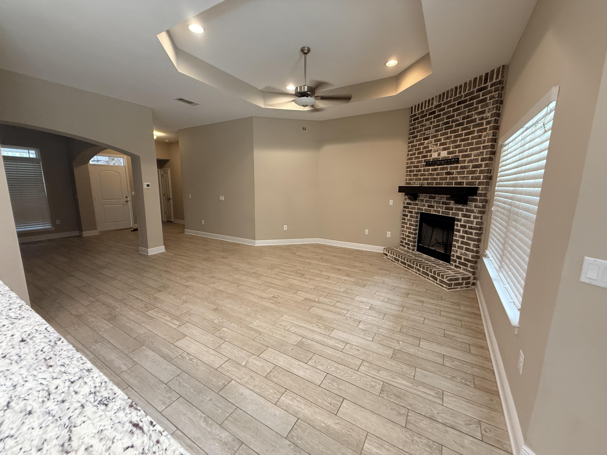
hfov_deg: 102.1
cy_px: 228
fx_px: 245
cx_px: 304
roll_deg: -0.5
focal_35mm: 14
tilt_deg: -7.9
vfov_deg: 85.7
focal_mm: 2.22
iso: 250
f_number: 2.2
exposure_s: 1/60
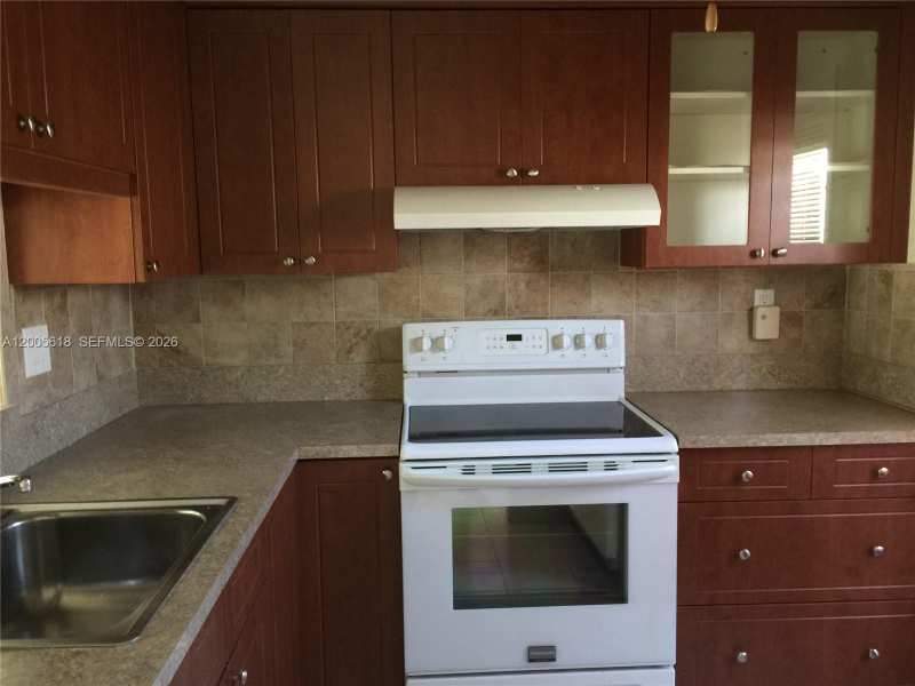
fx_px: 767
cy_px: 343
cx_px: 458
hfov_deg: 61.7
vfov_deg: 48.2
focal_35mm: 29
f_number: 2.2
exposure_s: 1/4
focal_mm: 4.15
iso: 80
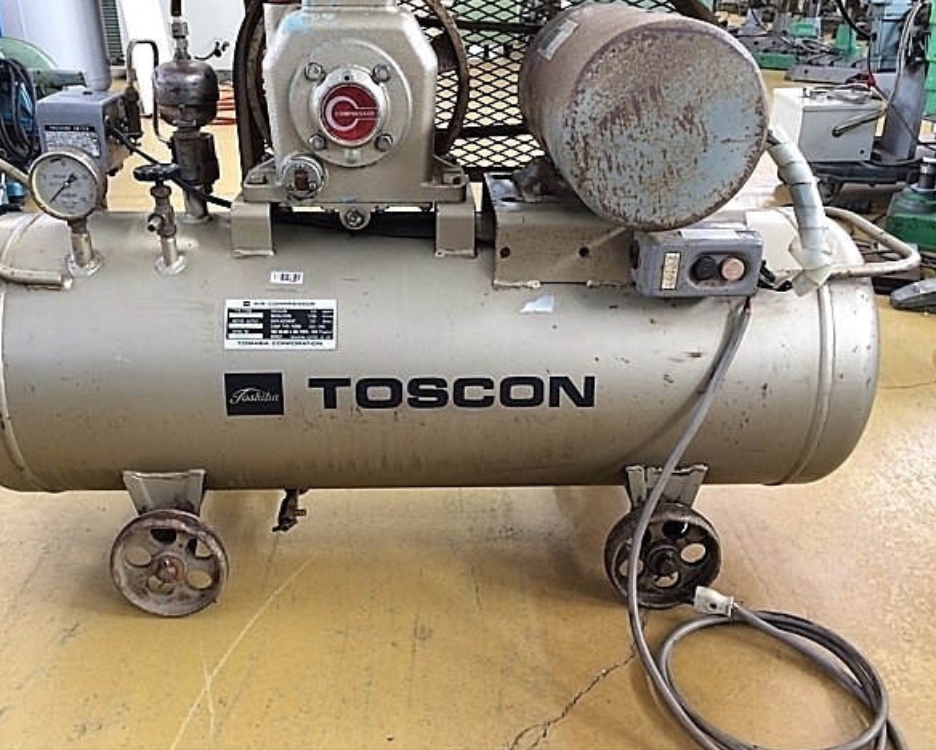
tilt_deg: -25.1
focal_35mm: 31
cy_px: 370
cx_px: 433
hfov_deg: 57.1
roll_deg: +0.9
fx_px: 859
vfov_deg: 47.2
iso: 64
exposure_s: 1/30
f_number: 2.2
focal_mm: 4.15
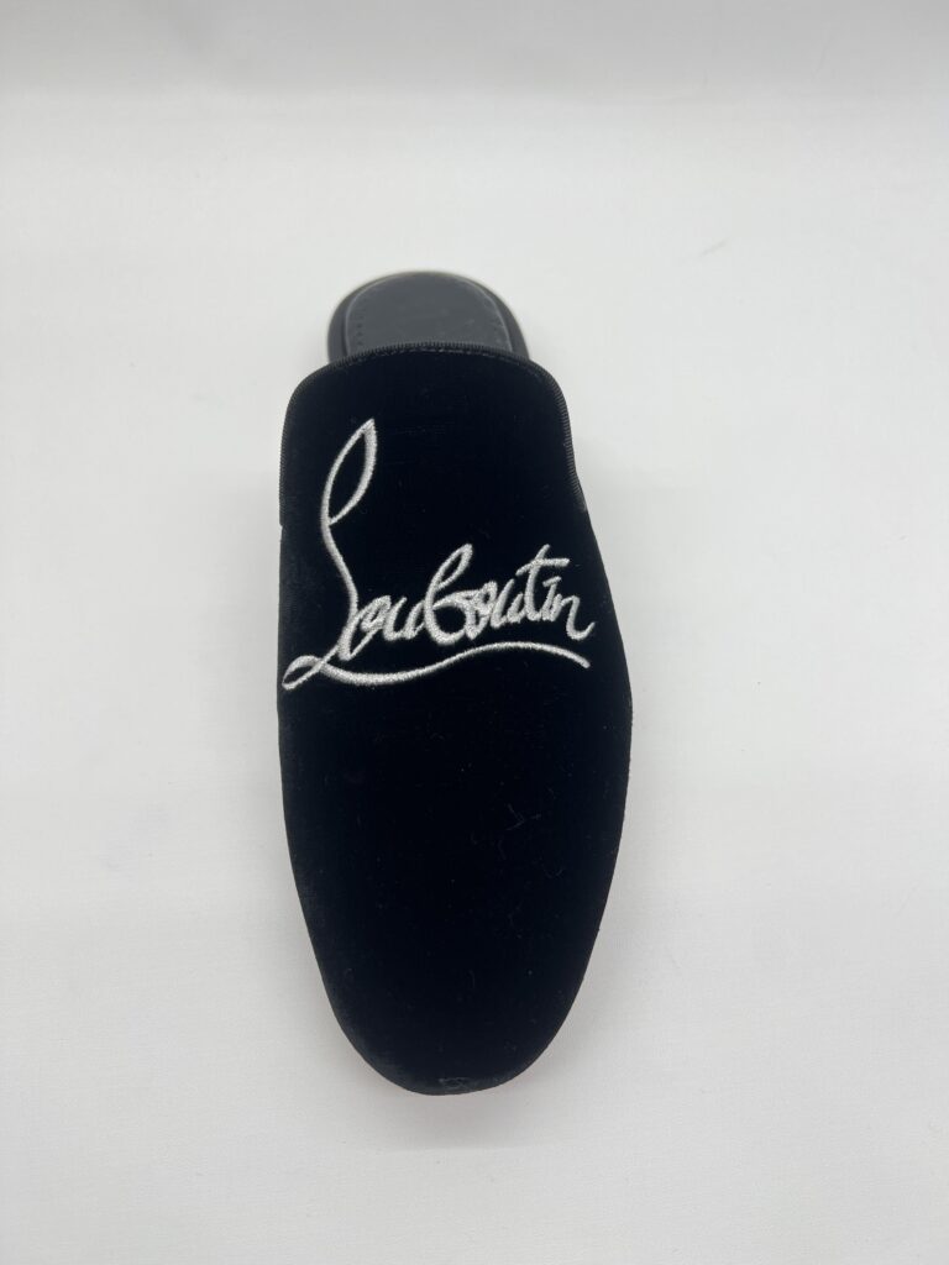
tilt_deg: -56.4
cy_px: 632
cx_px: 474
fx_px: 950
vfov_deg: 67.3
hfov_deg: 53.1
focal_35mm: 26
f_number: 1.5
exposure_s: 1/110
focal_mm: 5.7
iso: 32
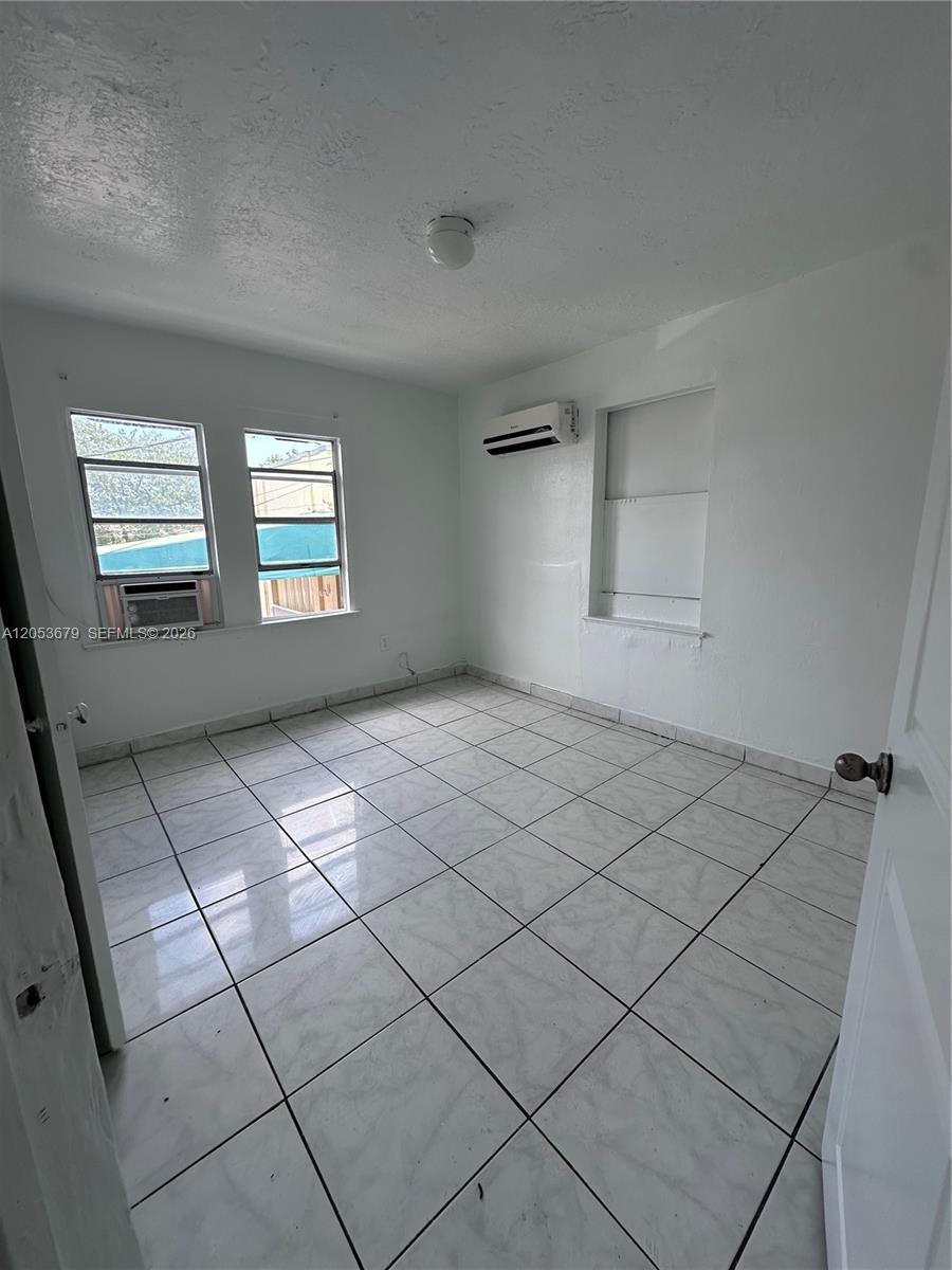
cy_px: 635
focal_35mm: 14
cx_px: 476
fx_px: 513
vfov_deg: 102.1
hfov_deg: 85.7
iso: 40
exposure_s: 1/159
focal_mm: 2.22
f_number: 2.2
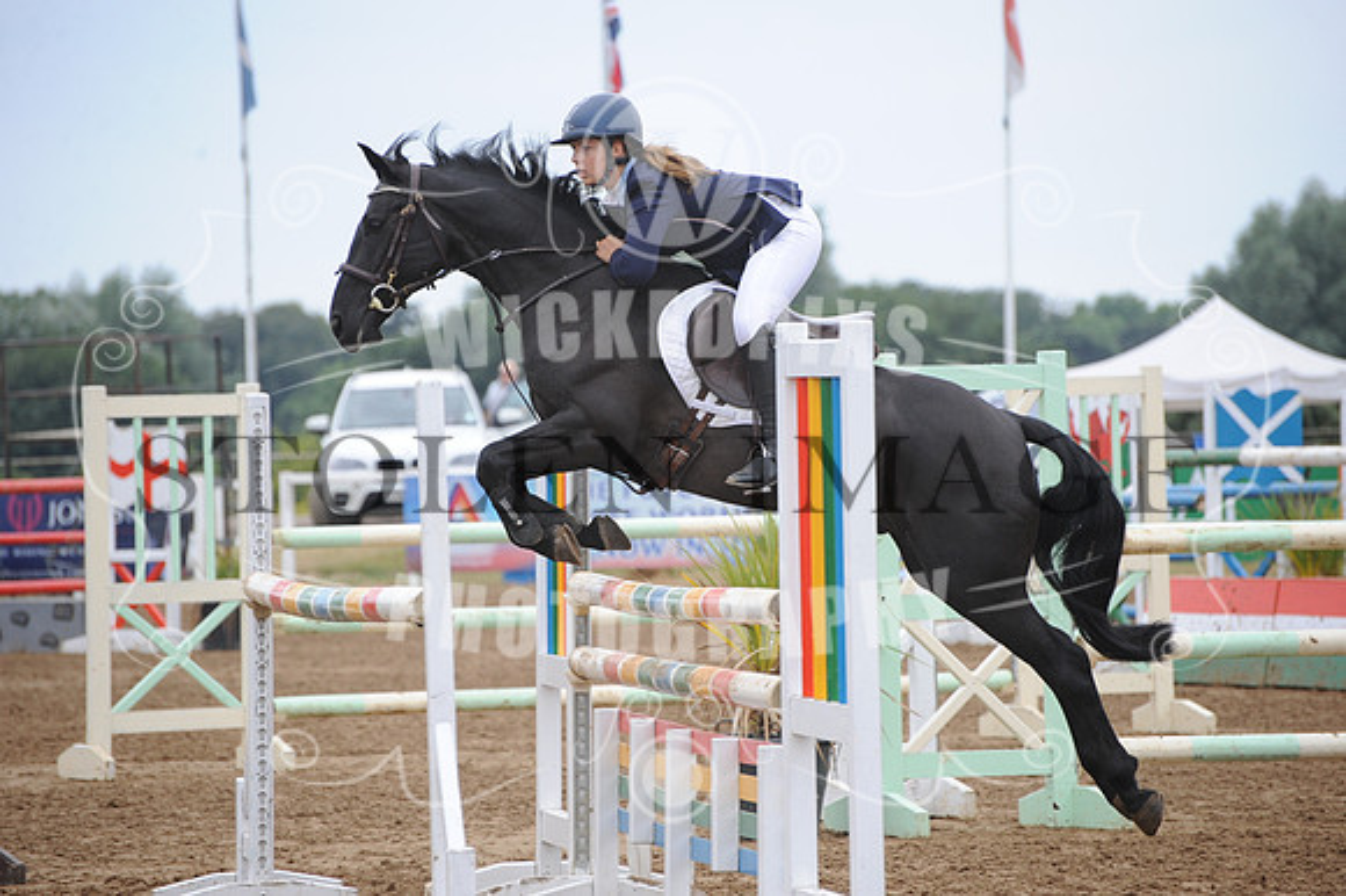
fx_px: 8221
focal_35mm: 220
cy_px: 448
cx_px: 673
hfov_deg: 9.4
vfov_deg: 6.2
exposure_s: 1/1000
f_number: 5.6
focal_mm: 220
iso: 1000
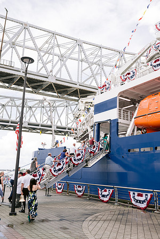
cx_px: 80
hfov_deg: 37.9
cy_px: 120
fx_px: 233
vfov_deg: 54.4
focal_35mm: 35
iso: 160
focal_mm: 35
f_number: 8
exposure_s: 1/200
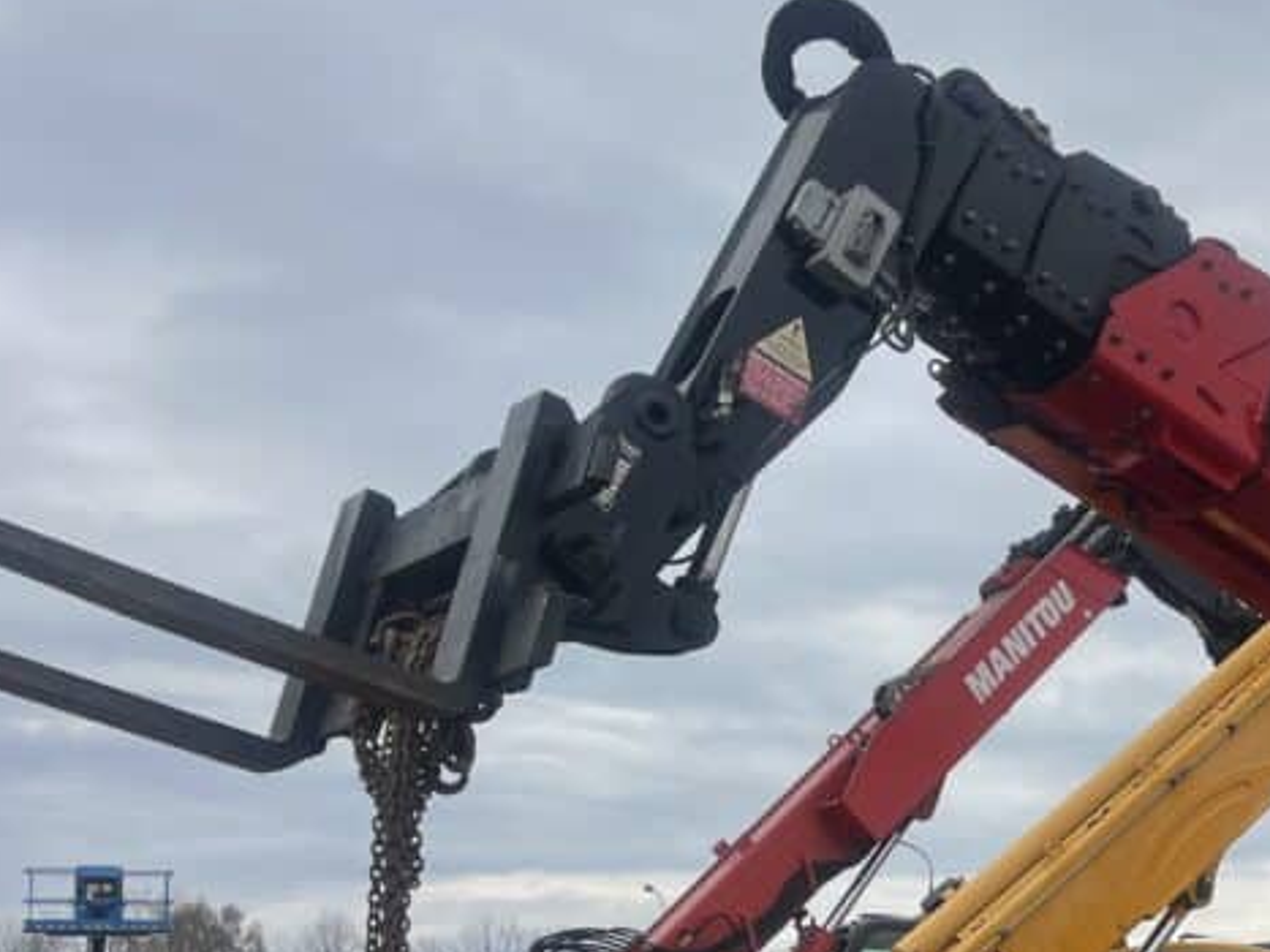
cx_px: 1371
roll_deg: -0.3
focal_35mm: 57
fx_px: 2091
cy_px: 881
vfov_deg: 24.8
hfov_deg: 30.5
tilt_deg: +8.1
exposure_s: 1/4149
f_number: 1.6
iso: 50
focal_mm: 5.1
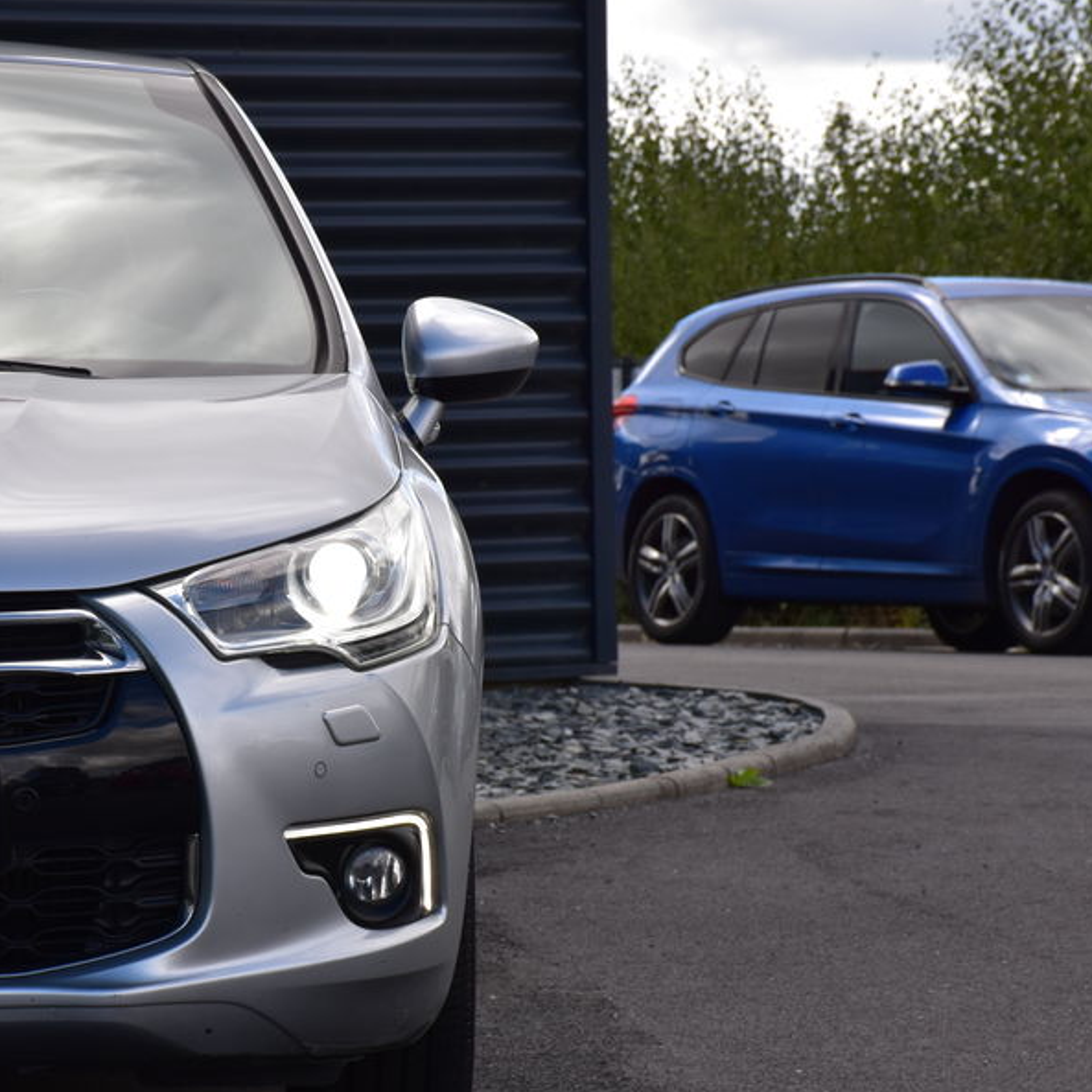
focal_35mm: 183
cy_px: 590
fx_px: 6521
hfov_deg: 9.6
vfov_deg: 9.6
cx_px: 254
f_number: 10
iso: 400
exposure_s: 1/320
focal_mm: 85
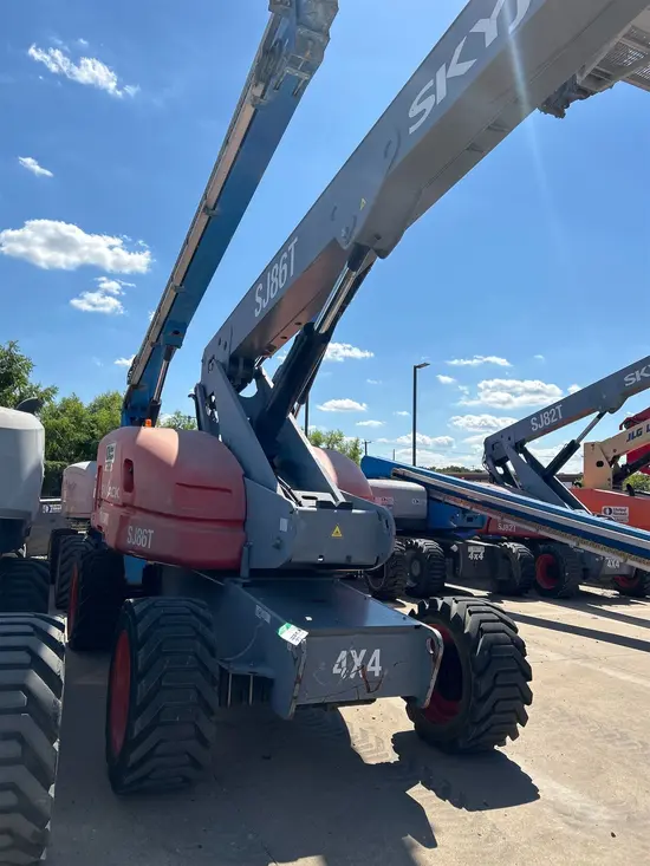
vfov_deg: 67.3
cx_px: 325
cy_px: 433
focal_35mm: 26
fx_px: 651
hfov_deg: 53.1
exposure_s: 1/4630
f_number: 1.5
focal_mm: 5.7
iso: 50
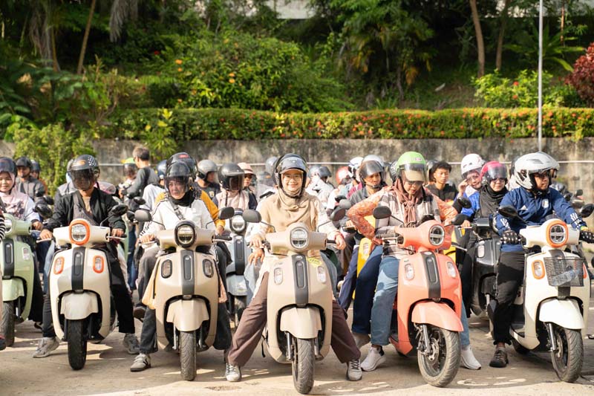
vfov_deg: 19.4
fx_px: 1155
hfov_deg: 28.8
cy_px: 198
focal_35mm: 70
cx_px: 297
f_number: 4.5
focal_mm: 70
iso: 100
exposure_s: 1/800
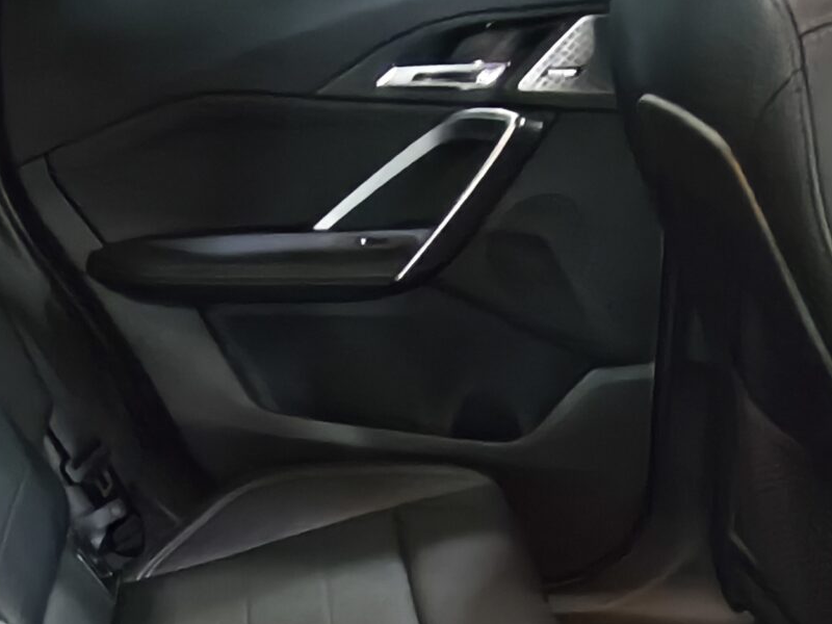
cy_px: 846
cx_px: 7
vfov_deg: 25.4
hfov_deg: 35.9
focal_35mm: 48
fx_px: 1154
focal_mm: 1.91
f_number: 2.2
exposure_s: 1/7.14
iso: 4000
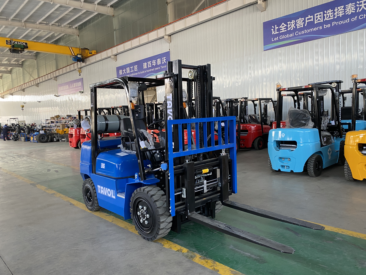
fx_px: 275
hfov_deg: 67.3
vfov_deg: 53.1
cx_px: 183
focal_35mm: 26
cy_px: 138
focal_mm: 4.25
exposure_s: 1/60
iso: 160
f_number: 1.8
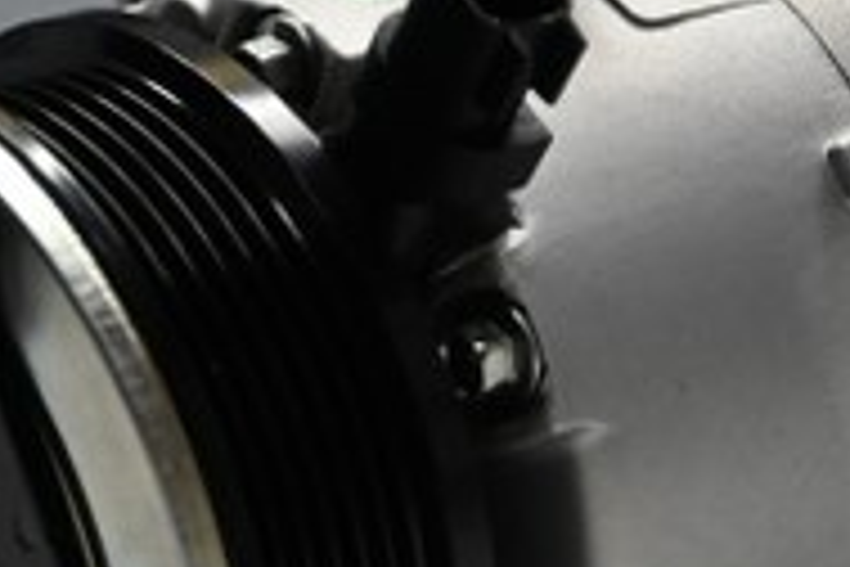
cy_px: 234
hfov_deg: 14.3
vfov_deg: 9.6
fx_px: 3376
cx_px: 517
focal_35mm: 143
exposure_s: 1/50
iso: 320
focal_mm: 30
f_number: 4.8
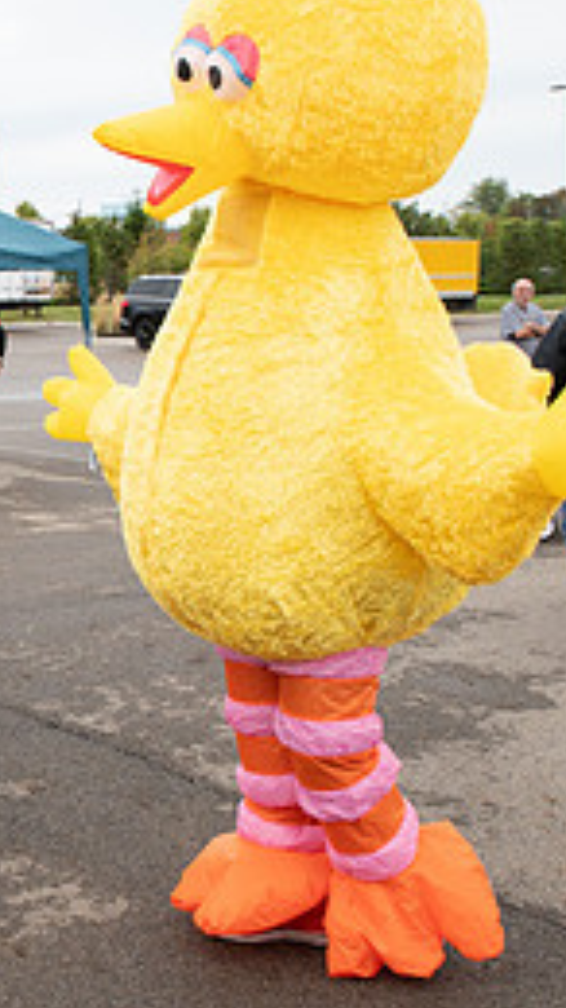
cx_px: -163
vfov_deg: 37.2
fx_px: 1496
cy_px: 465
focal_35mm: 56
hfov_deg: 19.8
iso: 640
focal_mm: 24
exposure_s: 1/200
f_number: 10
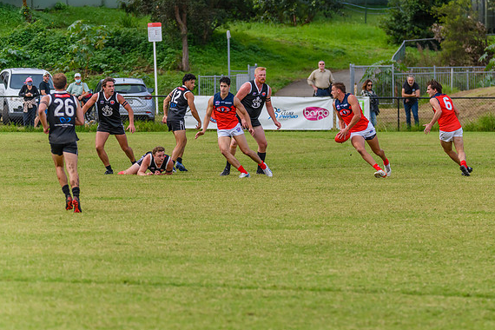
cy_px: 140
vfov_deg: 3.7
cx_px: 339
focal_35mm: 375
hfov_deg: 5.5
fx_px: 5156
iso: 800
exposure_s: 1/2000
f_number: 5.6
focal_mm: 250
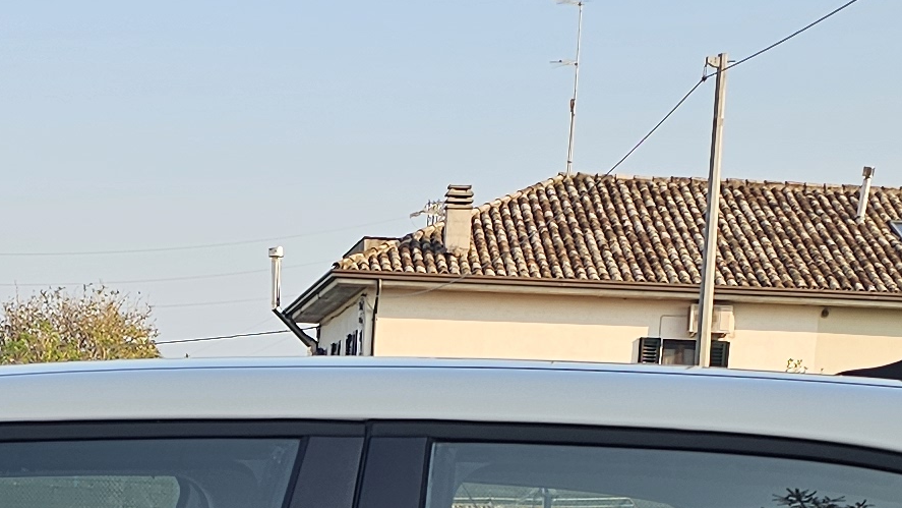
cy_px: 873
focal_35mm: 113
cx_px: 91
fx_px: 2703
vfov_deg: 10.2
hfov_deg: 18.6
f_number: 1.7
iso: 10
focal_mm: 6.3
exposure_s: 1/356
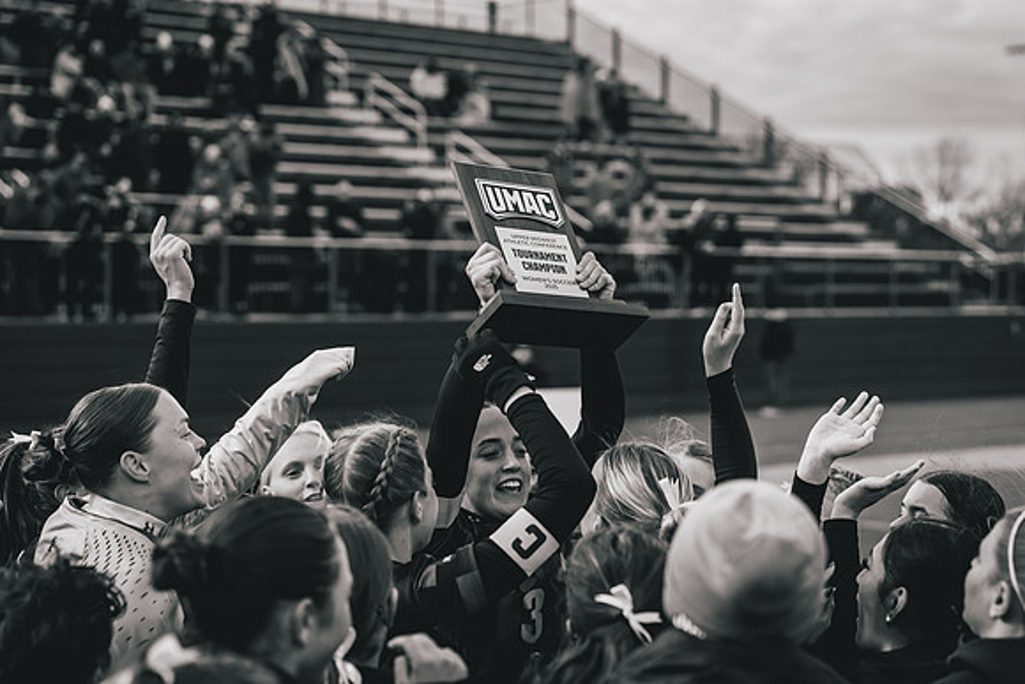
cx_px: 526
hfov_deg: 28.9
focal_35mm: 70
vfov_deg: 19.5
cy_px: 333
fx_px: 1987
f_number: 2.8
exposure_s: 1/1600
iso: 800
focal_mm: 68
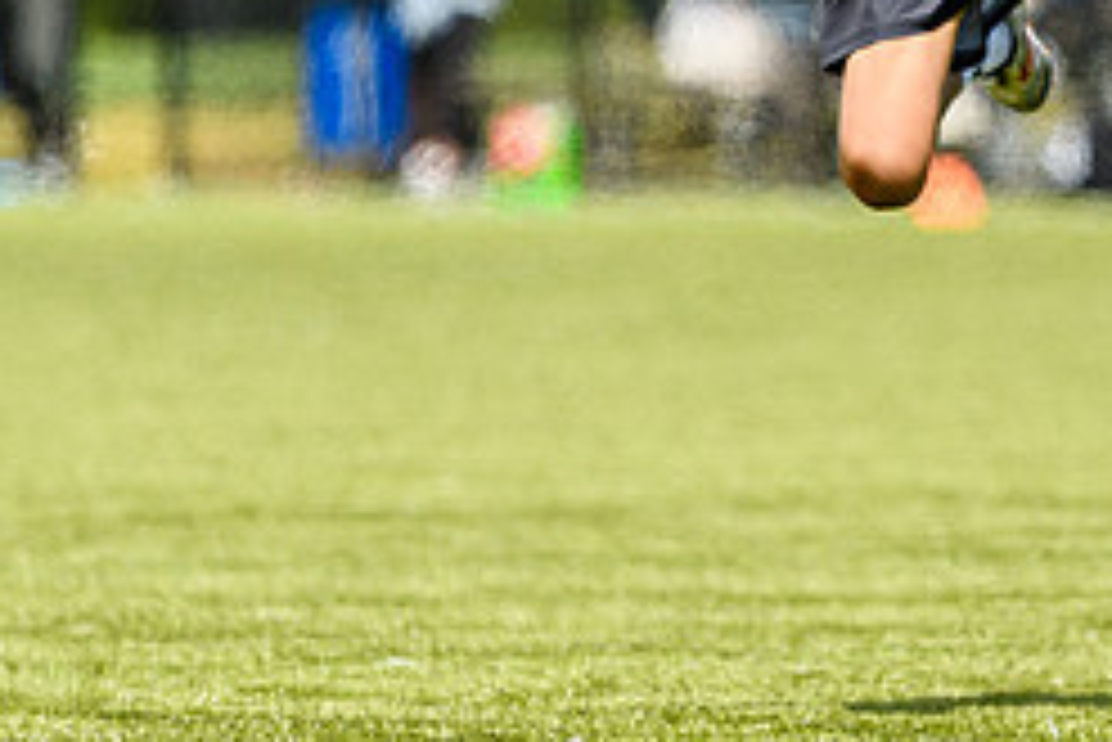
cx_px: 1242
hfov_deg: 2.7
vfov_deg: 1.8
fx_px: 23365
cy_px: 63
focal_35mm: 756
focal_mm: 200
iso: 100
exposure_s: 1/1250
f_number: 3.2
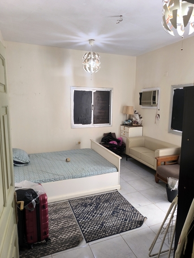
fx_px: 172
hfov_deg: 58.9
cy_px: 129
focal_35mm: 23
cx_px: 97
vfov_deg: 73.9
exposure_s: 1/60
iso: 800
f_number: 1.65
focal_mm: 6.14
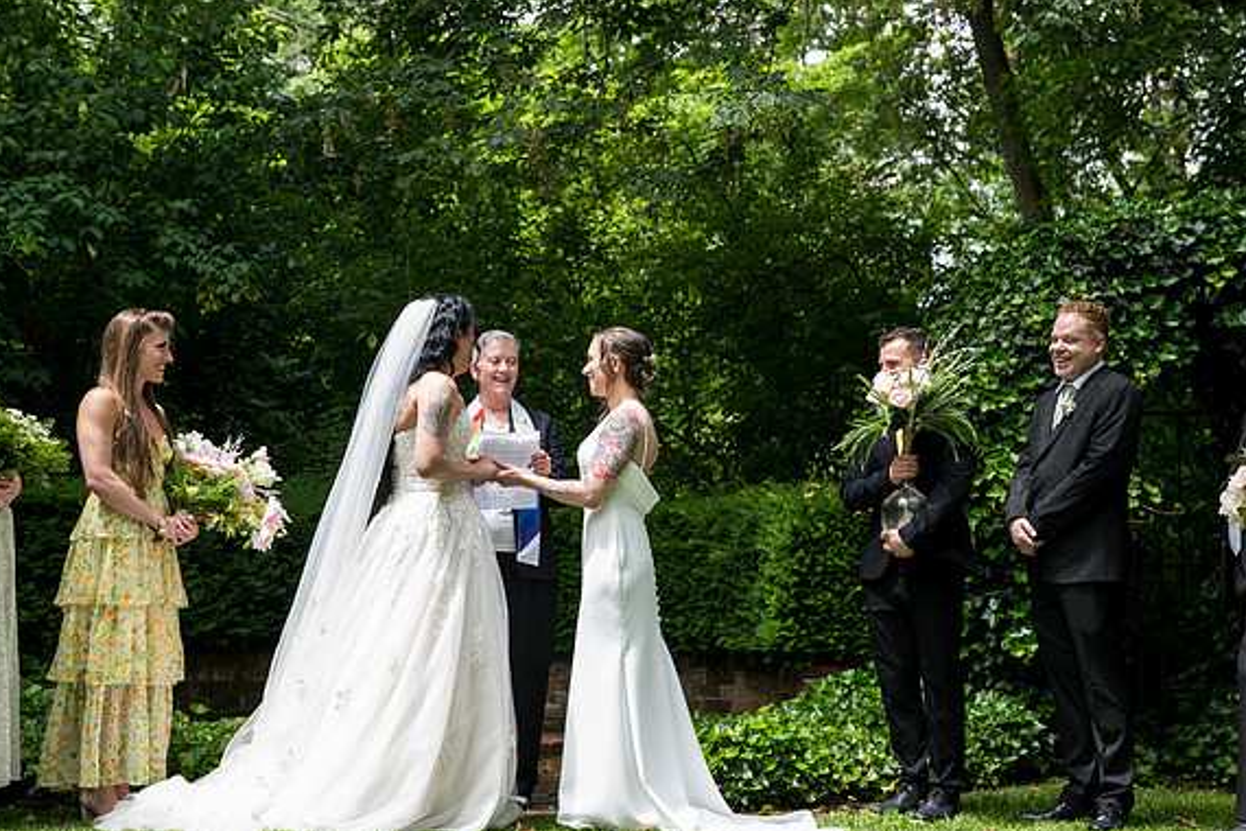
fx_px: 1973
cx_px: 623
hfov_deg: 35.1
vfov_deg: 23.8
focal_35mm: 57
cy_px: 412
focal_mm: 56
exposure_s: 1/400
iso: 500
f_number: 5
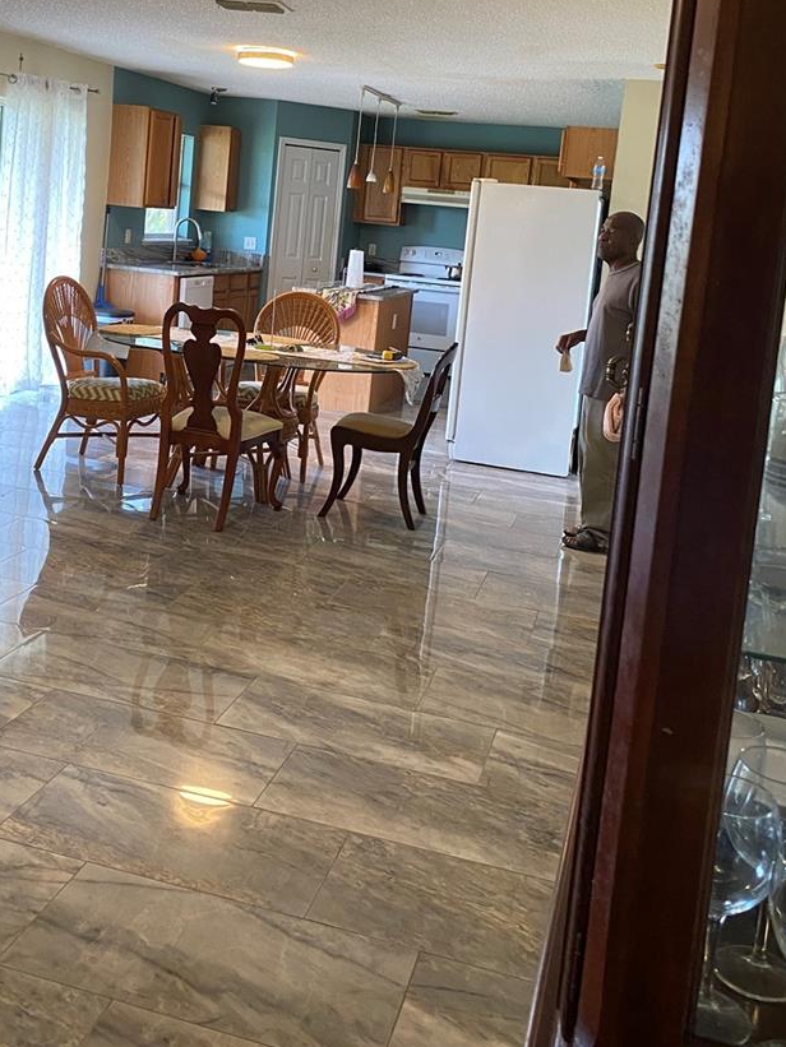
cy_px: 319
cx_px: 305
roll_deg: -4.0
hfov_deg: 37.5
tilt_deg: -4.6
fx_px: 1150
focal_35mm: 38
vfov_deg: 47.9
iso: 250
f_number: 1.8
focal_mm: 4.25
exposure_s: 1/60
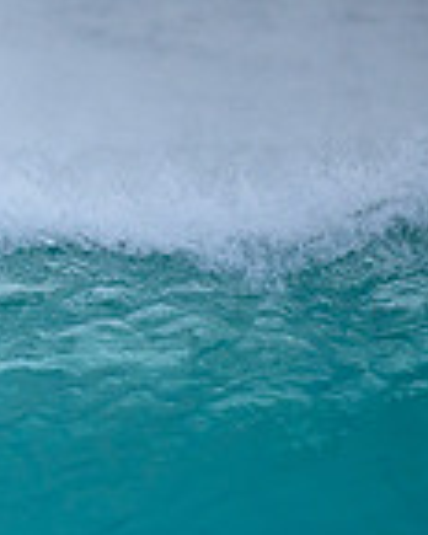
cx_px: -616
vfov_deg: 0.6
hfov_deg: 0.5
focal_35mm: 3407
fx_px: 53946
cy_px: 519
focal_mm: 800
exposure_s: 1/2000
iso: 1100
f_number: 6.3
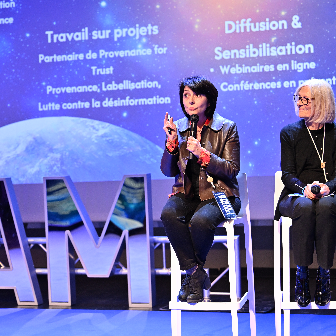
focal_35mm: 95
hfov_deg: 18.3
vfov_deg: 18.3
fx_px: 1043
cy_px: 169
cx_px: 117
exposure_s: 1/160
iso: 1600
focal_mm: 74
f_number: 2.8
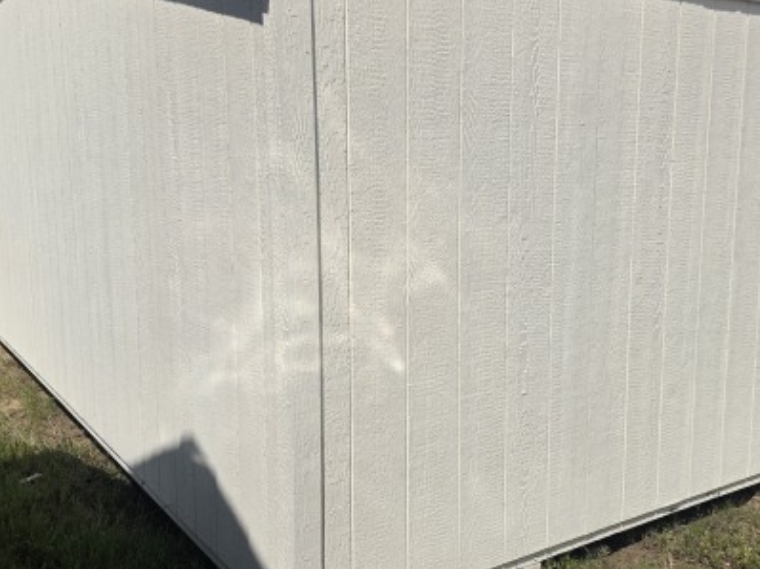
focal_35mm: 37
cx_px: 395
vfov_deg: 38.6
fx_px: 812
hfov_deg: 50.2
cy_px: 273
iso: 50
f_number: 1.7
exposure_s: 1/7944
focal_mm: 6.3
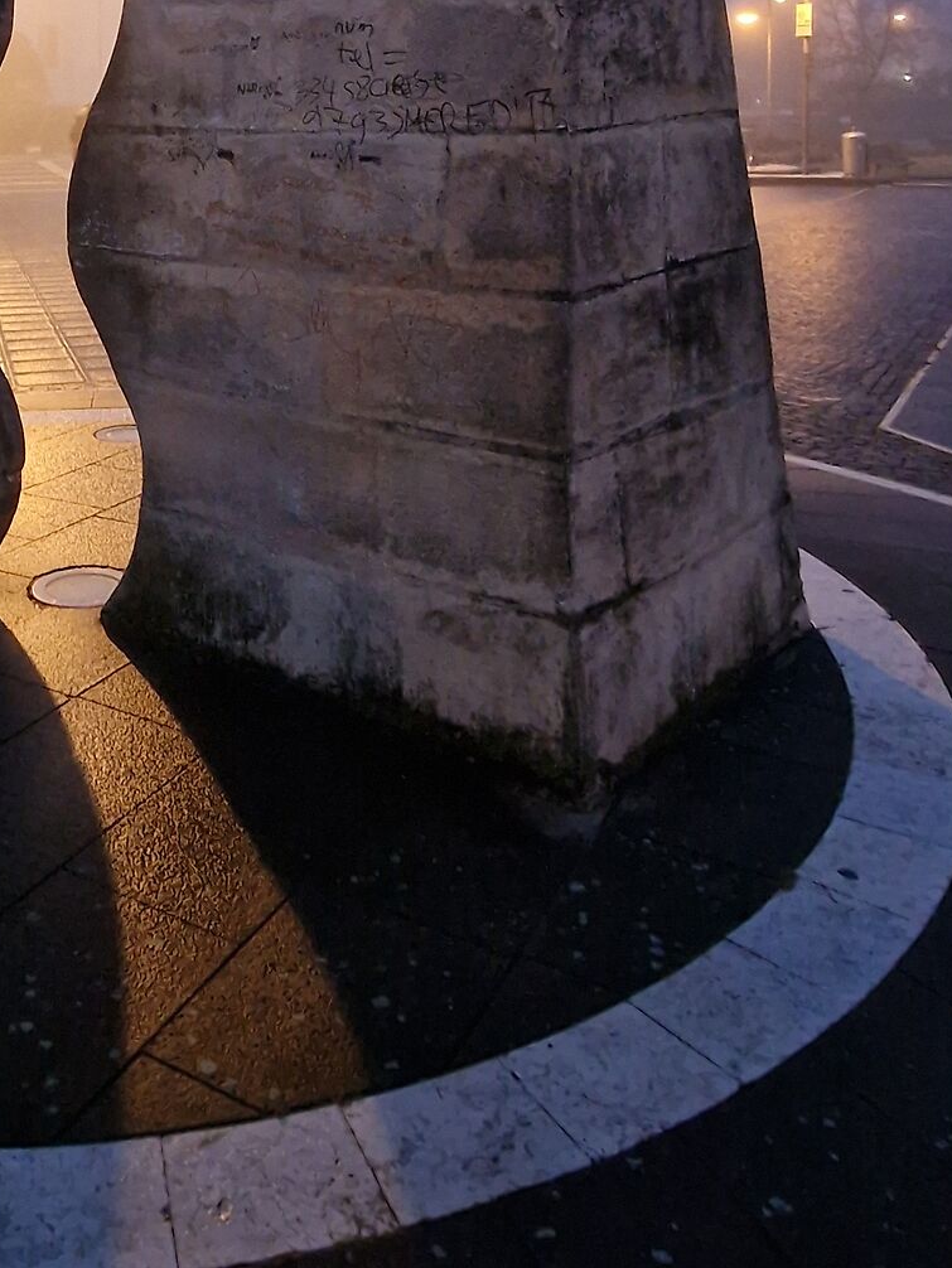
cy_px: -42
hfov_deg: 41.6
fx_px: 1136
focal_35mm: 31
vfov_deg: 47.0
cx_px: 86
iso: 1250
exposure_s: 1/25
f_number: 2.2
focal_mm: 2.2
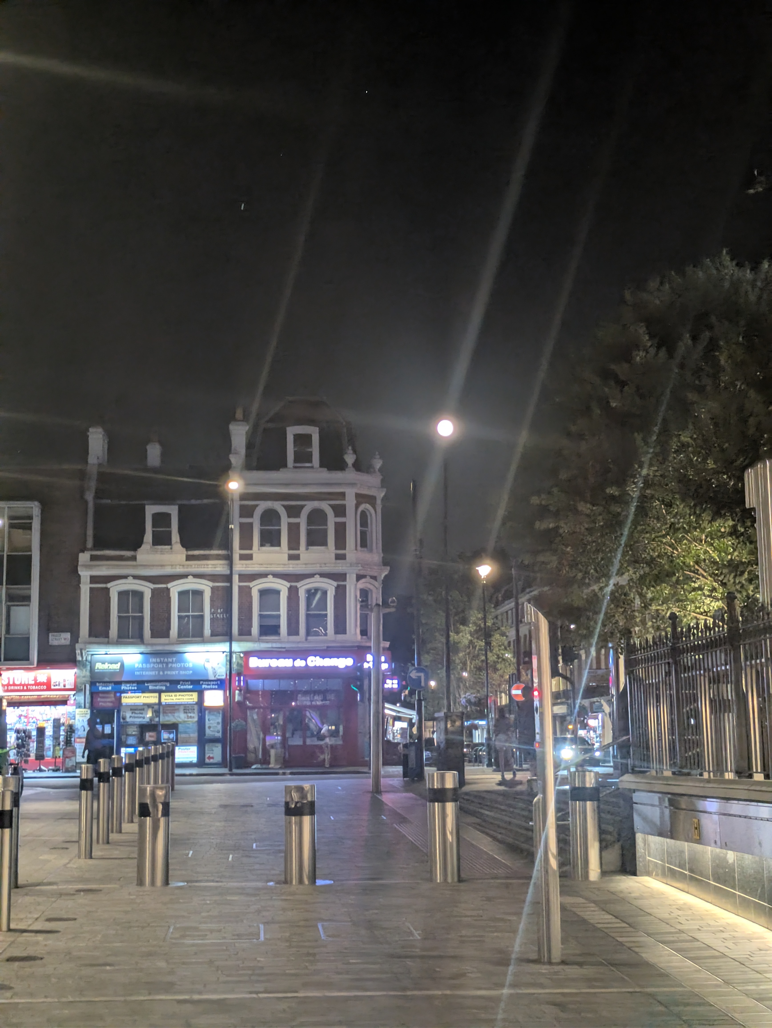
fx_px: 1515
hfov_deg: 28.6
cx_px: 386
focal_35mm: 51
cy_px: 514
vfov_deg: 37.5
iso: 686
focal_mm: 5.43
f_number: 1.89
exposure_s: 1/50
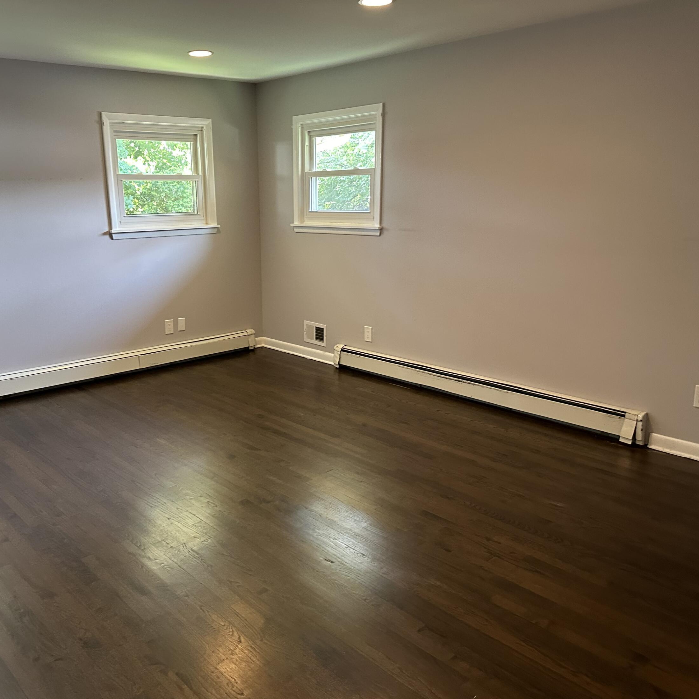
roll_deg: +0.8
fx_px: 663
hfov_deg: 55.1
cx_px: 273
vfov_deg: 55.6
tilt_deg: -13.3
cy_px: 356
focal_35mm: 29
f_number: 1.78
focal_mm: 6.86
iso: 500
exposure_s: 1/60
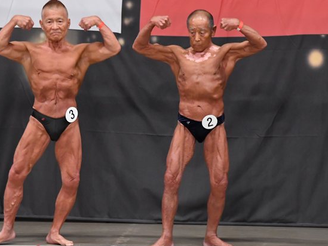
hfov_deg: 6.5
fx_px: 2891
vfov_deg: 4.9
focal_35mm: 305
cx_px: 140
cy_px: 125
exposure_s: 1/400
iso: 5000
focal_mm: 150
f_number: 5.6
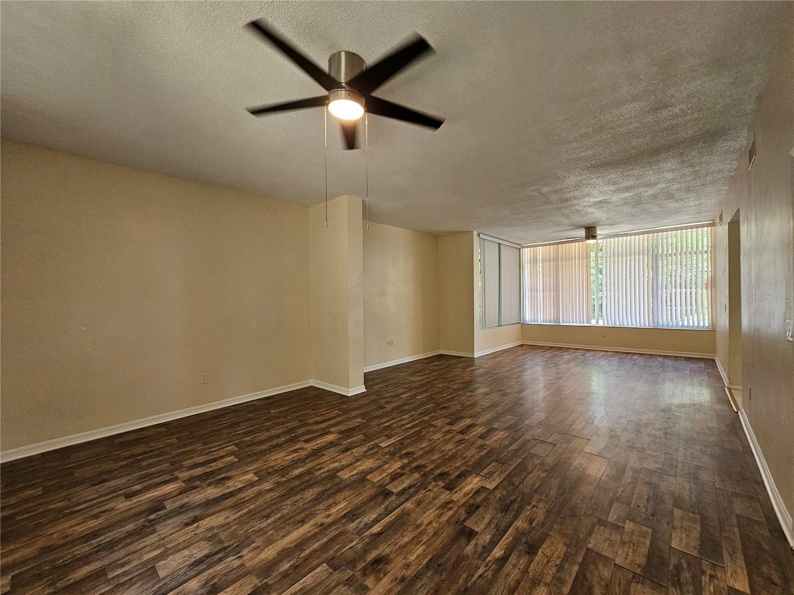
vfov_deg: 89.9
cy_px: 298
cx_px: 397
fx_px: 298
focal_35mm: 13
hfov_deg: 106.2
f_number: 2.2
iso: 250
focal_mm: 2.2
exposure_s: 1/100
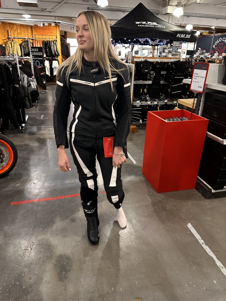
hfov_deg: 56.8
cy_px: 150
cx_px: 113
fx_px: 209
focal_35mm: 24
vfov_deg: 71.6
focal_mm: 6.86
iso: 400
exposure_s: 1/50
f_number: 1.78
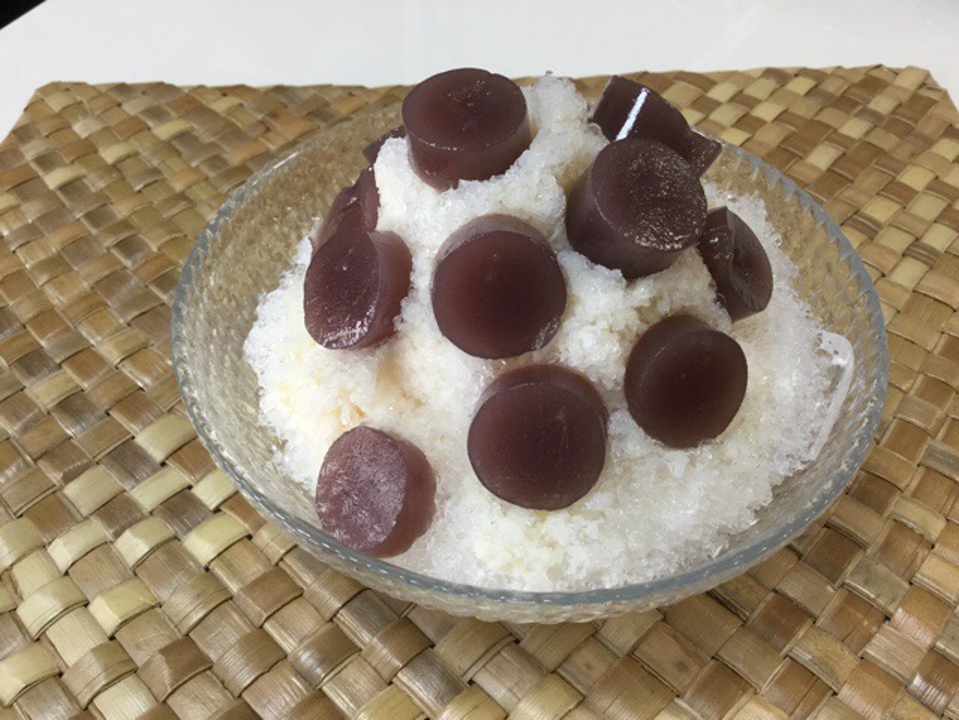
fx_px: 859
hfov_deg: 58.4
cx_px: 480
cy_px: 360
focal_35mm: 31
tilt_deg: -49.1
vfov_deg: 45.4
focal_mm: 3.3
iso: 80
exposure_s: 1/33
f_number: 2.4
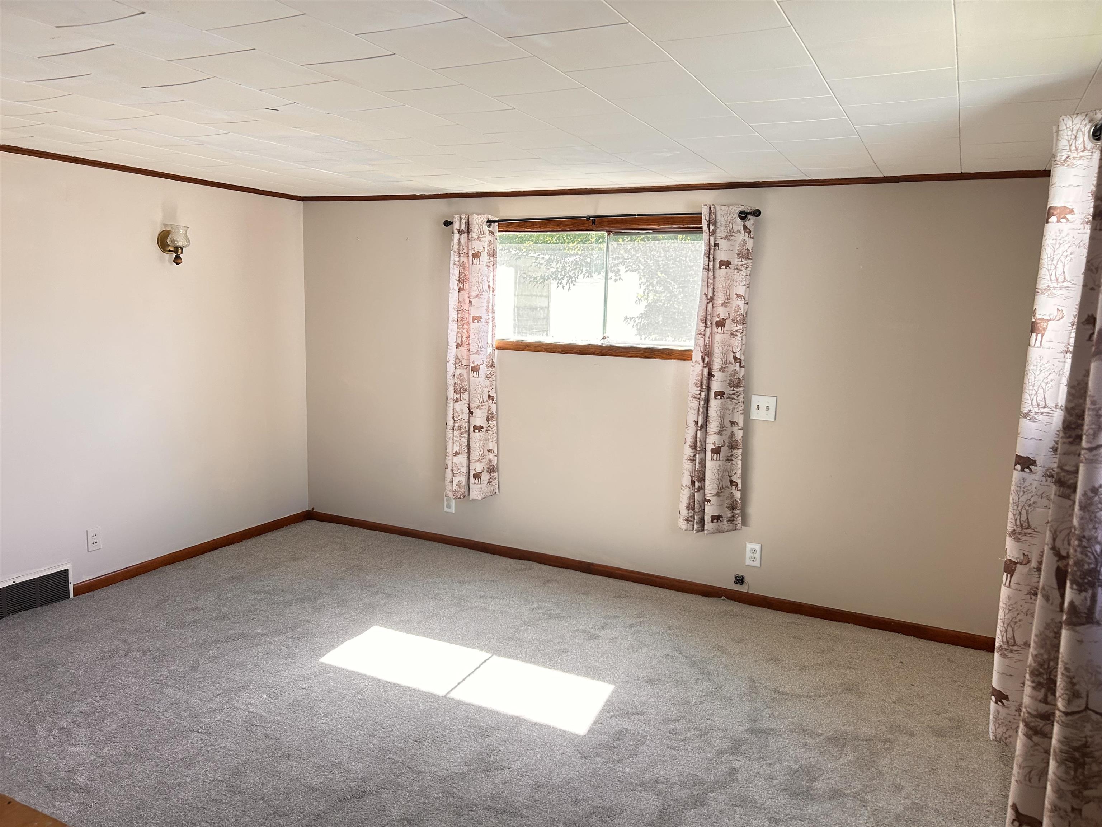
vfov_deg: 53.1
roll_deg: -1.2
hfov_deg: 67.3
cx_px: 551
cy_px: 414
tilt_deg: -7.1
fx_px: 828
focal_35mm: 26
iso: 100
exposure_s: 1/121
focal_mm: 5.7
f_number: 1.5
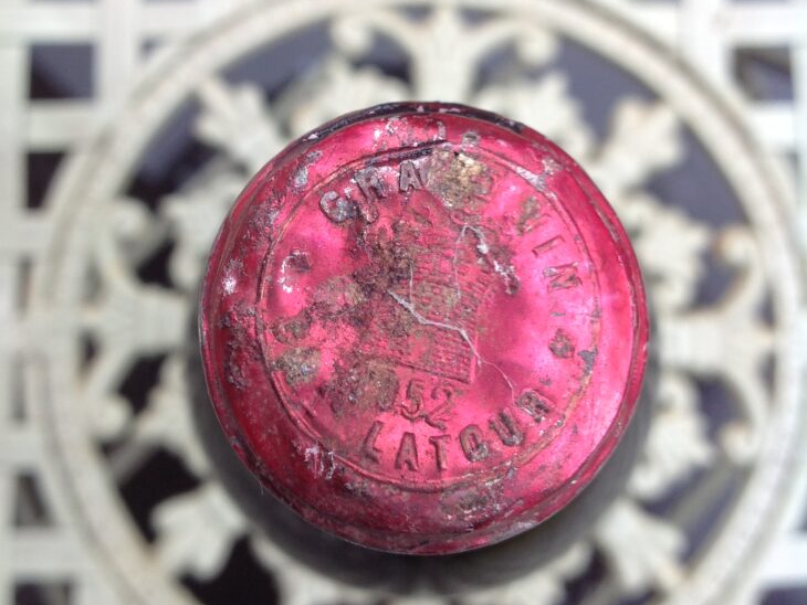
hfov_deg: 38.9
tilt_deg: -83.8
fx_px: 1143
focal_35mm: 49
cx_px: 387
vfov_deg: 29.5
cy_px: 205
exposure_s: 1/120
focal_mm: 4.28
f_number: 2.4
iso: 50
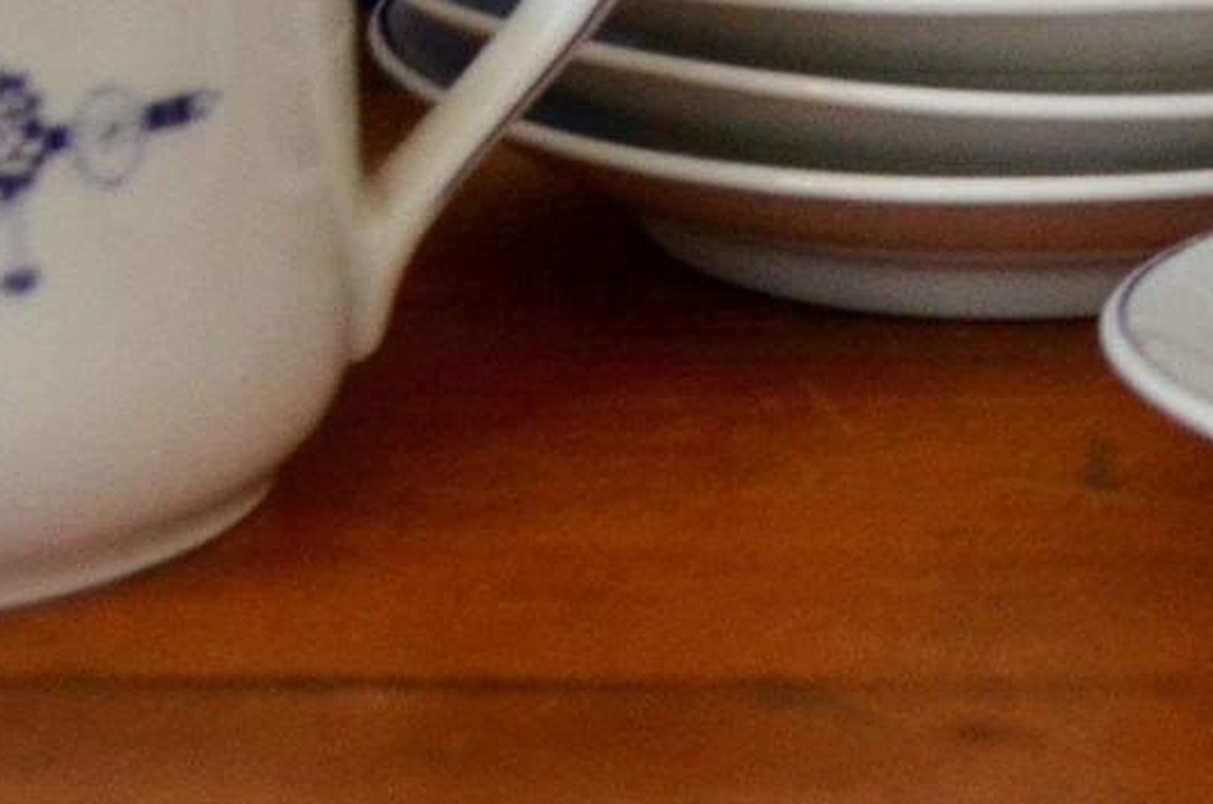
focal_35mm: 174
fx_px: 5850
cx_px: 1561
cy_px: -794
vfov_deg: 7.5
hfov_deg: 11.5
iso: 1250
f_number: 4.2
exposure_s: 1/80
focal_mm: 24
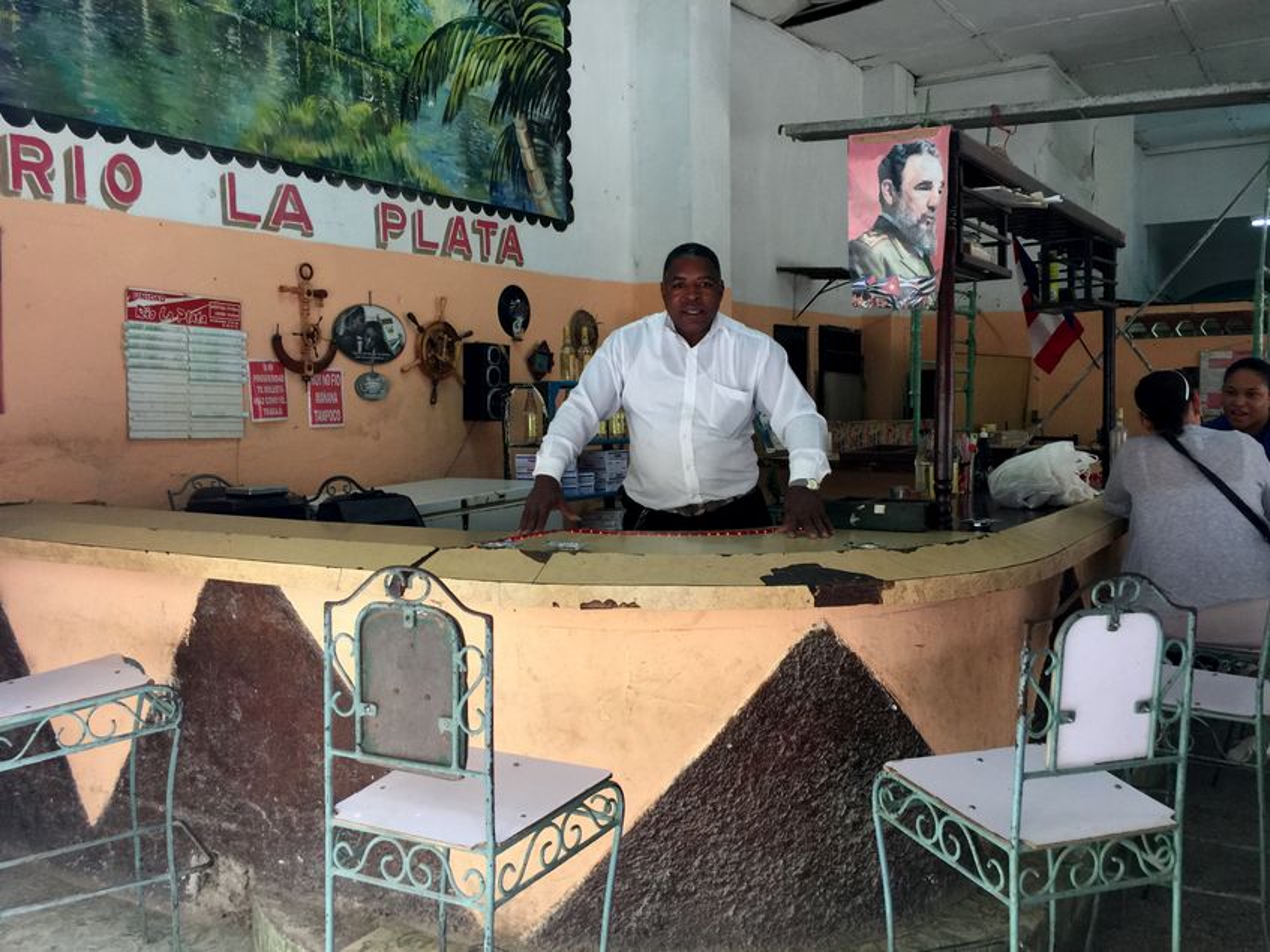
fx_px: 1064
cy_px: 476
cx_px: 635
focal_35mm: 29
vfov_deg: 48.2
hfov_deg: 61.7
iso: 50
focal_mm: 4.15
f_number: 2.2
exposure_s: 1/30
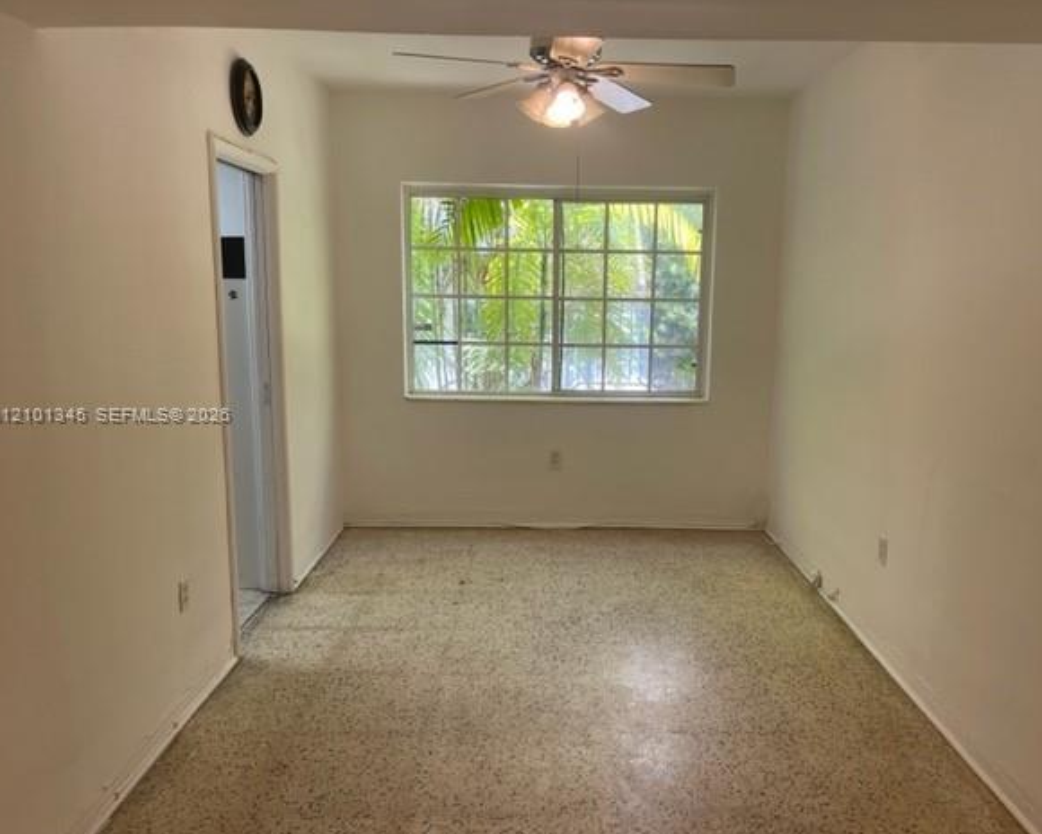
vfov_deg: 51.5
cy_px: 415
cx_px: 559
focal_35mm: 28
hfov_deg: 62.1
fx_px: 863
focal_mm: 5.1
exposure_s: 1/120
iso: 64
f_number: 1.6
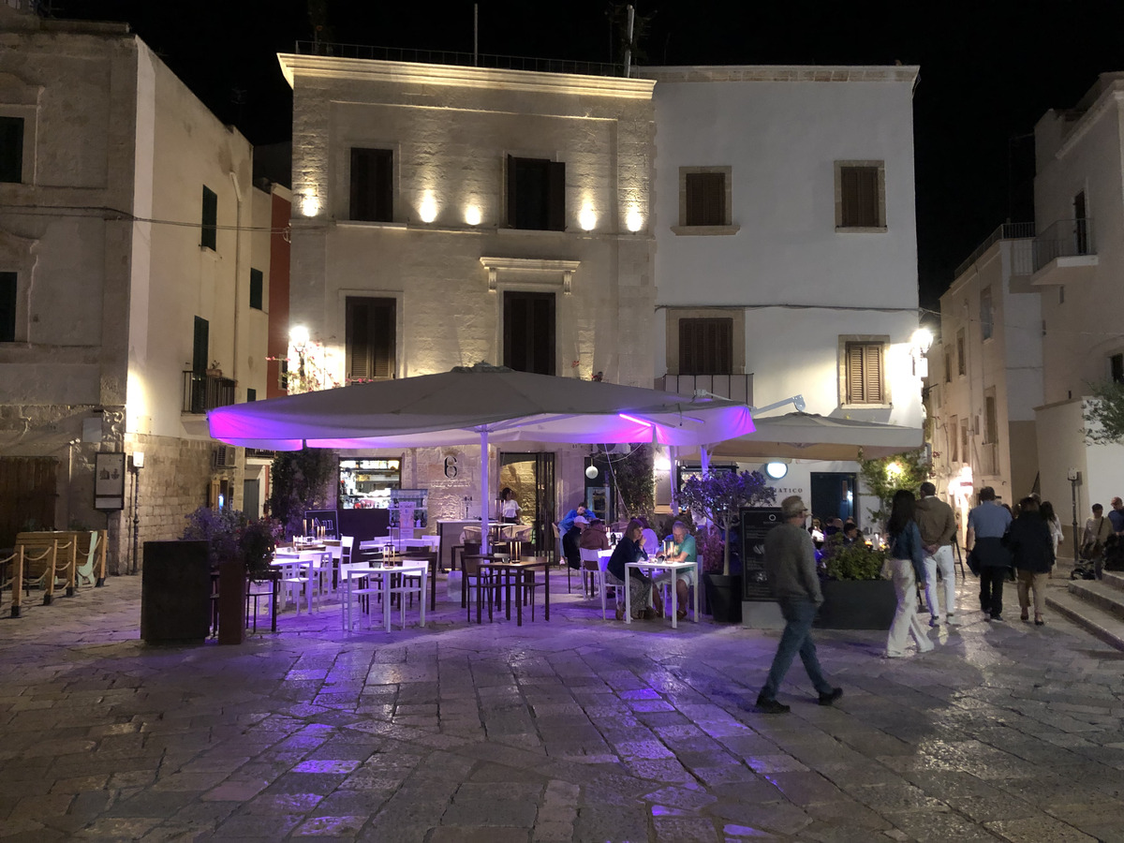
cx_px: 562
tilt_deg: +4.3
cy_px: 422
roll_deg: +0.9
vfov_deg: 49.7
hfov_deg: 63.4
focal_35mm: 28
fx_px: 909
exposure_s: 1/4
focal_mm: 4
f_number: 1.8
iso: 80
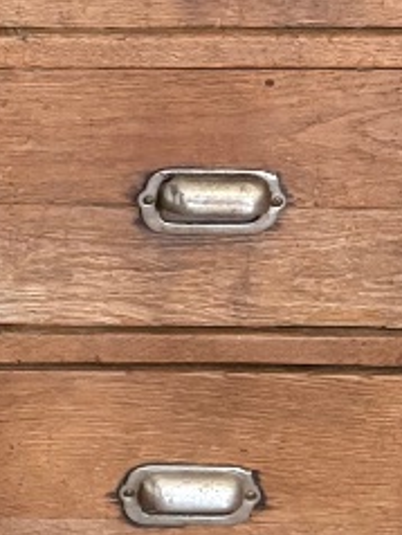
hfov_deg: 10.1
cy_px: -252
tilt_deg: -18.1
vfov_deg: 14.1
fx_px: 2025
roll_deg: +0.6
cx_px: -517
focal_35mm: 131
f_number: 1.6
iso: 500
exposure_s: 1/44
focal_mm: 5.96
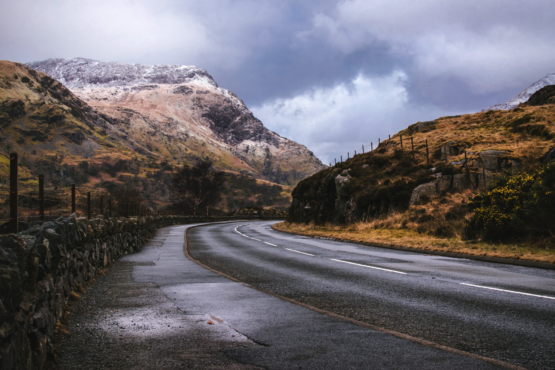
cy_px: 185
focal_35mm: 52
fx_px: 809
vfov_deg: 25.8
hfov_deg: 37.9
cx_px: 278
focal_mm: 35
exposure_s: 1/160
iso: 250
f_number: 11
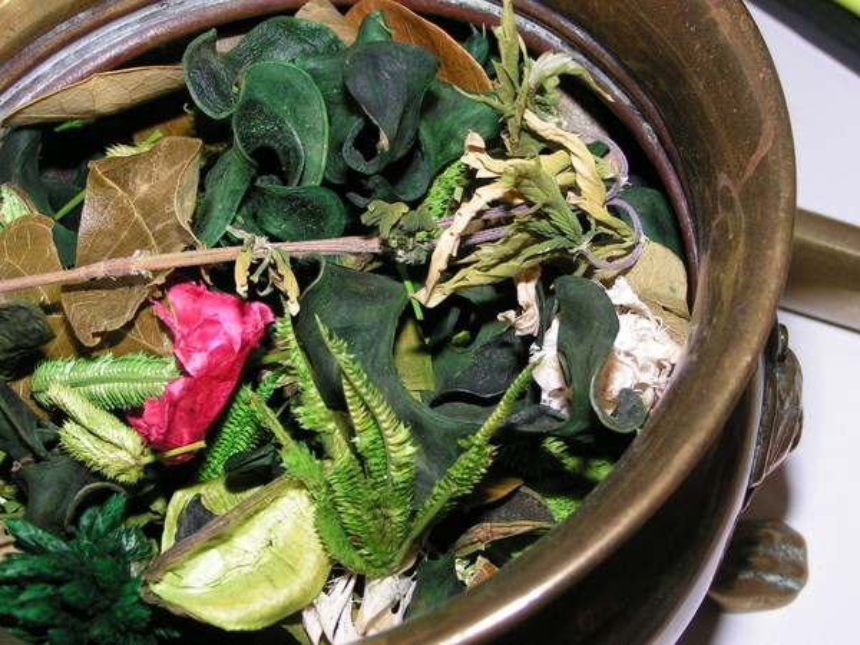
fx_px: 1565
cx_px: 430
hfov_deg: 30.7
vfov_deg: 23.3
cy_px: 322
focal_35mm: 63
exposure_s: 1/60
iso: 100
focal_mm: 9.7
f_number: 5
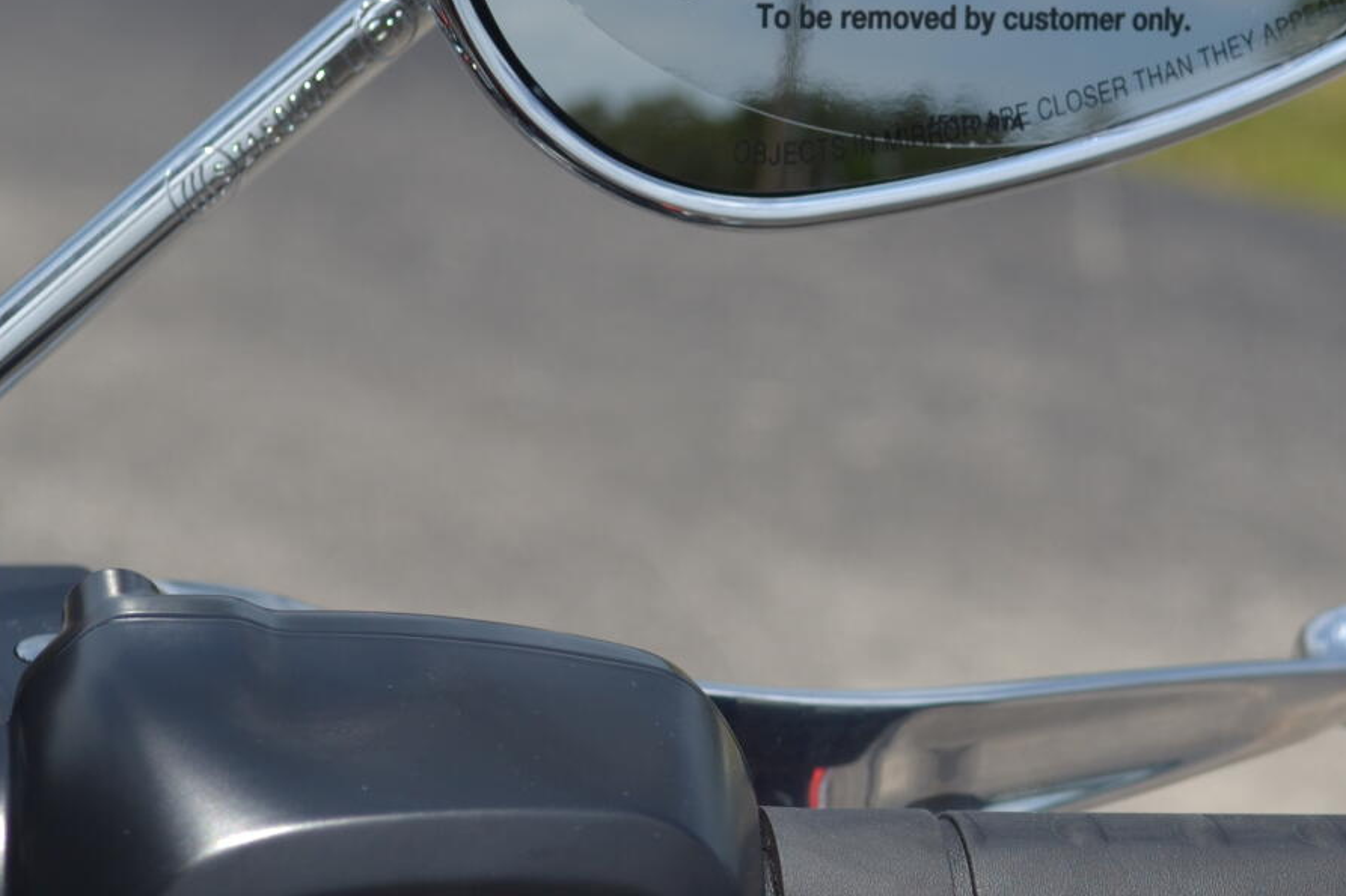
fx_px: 4523
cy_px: 514
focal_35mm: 121
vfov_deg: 11.3
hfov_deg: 16.9
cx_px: 772
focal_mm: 36
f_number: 5
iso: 100
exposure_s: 1/800
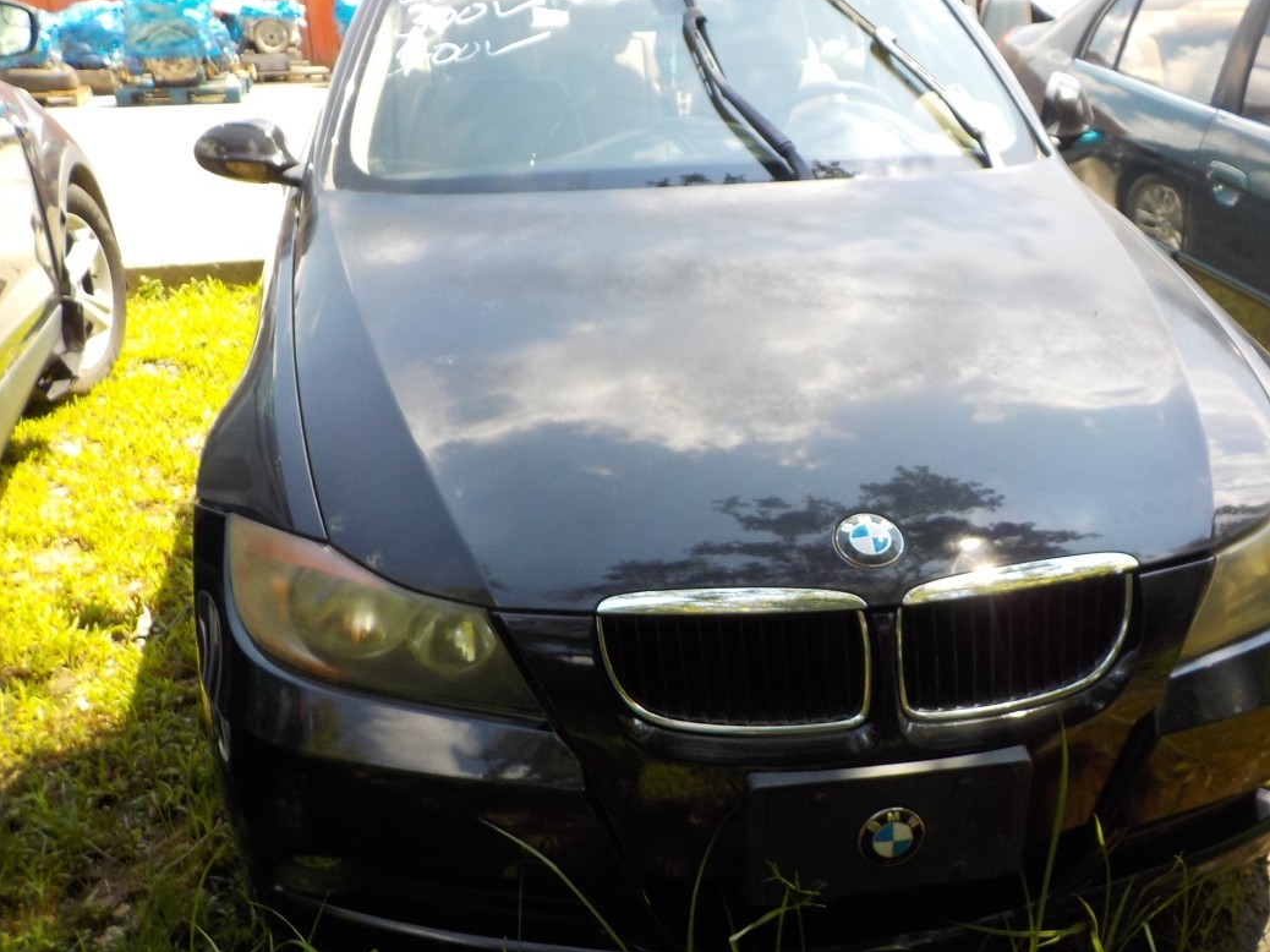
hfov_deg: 50.0
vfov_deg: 38.6
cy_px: 485
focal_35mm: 37
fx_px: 1357
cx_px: 723
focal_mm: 4.1
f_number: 3.3
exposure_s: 1/250
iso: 125
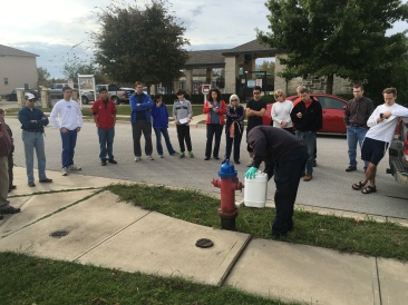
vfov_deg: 48.2
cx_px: 204
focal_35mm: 29
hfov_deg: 61.7
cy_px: 152
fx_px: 342
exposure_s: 1/605
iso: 25
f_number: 2.2
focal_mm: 4.15
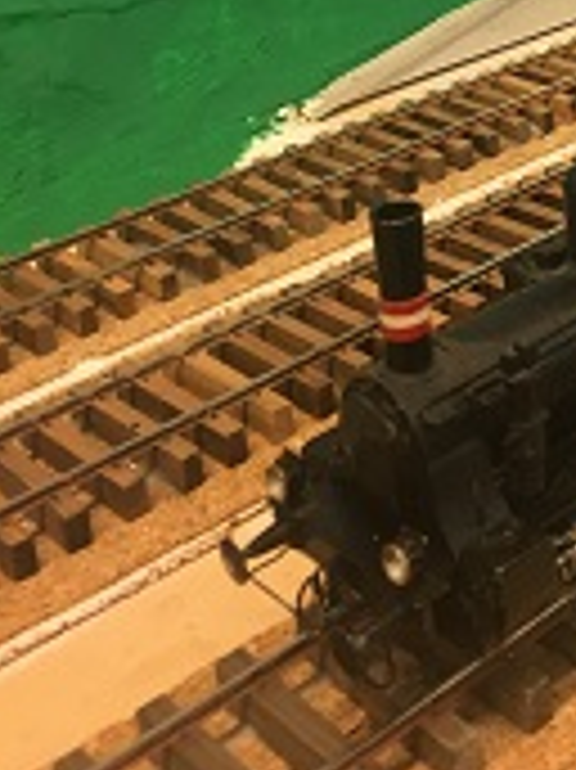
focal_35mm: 68
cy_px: -117
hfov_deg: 20.4
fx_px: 1511
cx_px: 670
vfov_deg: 26.0
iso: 80
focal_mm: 4.15
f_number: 2.2
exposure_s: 1/33
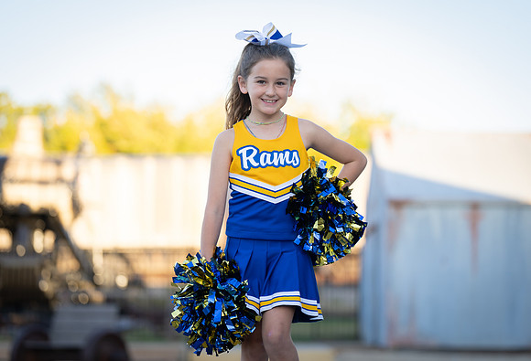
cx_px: 280
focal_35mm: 125
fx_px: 1854
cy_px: 175
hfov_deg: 16.3
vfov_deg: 11.1
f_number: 2.8
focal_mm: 117
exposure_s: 1/320
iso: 125
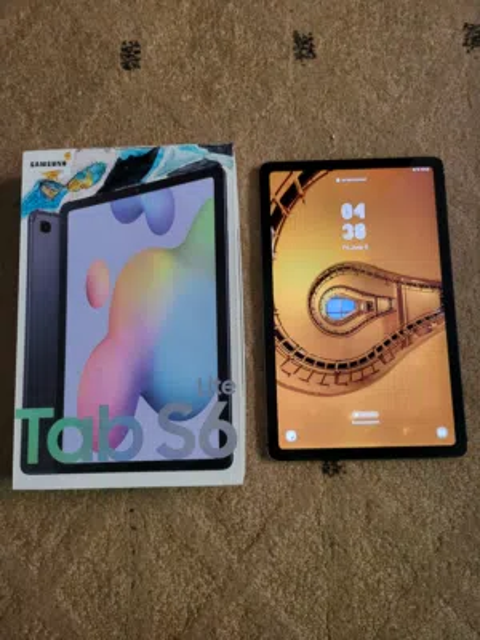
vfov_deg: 71.6
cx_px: 240
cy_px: 320
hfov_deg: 56.8
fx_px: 444
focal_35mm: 24
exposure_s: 1/50
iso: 250
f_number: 1.8
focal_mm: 5
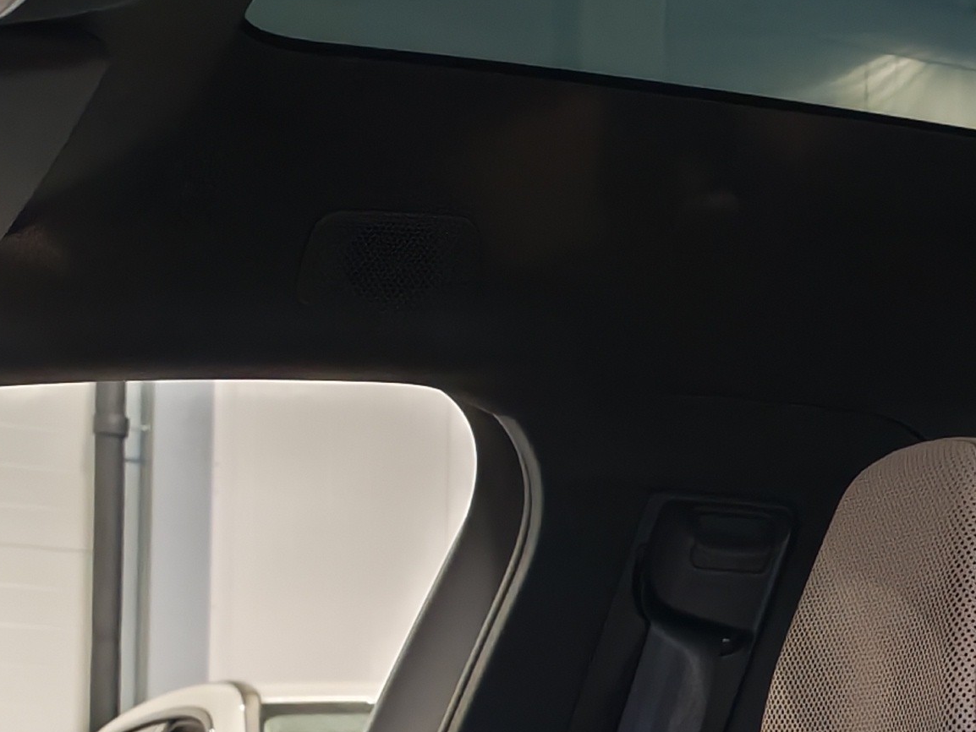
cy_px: 912
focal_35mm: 110
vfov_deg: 13.1
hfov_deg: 17.2
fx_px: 3102
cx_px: 1139
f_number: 1.9
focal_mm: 6.12
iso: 773
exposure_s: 1/100
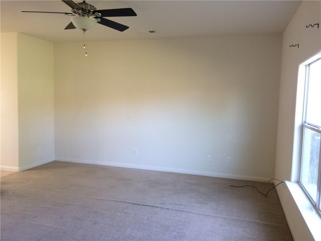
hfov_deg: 61.7
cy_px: 120
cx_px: 160
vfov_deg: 48.2
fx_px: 269
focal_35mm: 29
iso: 64
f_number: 2.2
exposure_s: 1/30
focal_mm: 4.15
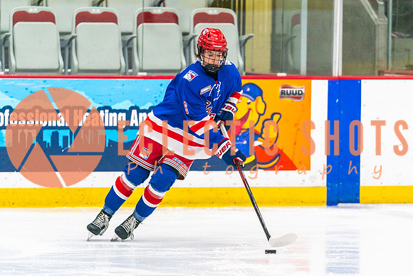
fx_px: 3877
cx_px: 206
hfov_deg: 6.1
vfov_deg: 4.1
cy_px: 160
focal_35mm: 338
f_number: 2.8
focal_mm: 200
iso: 3200
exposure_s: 1/1000
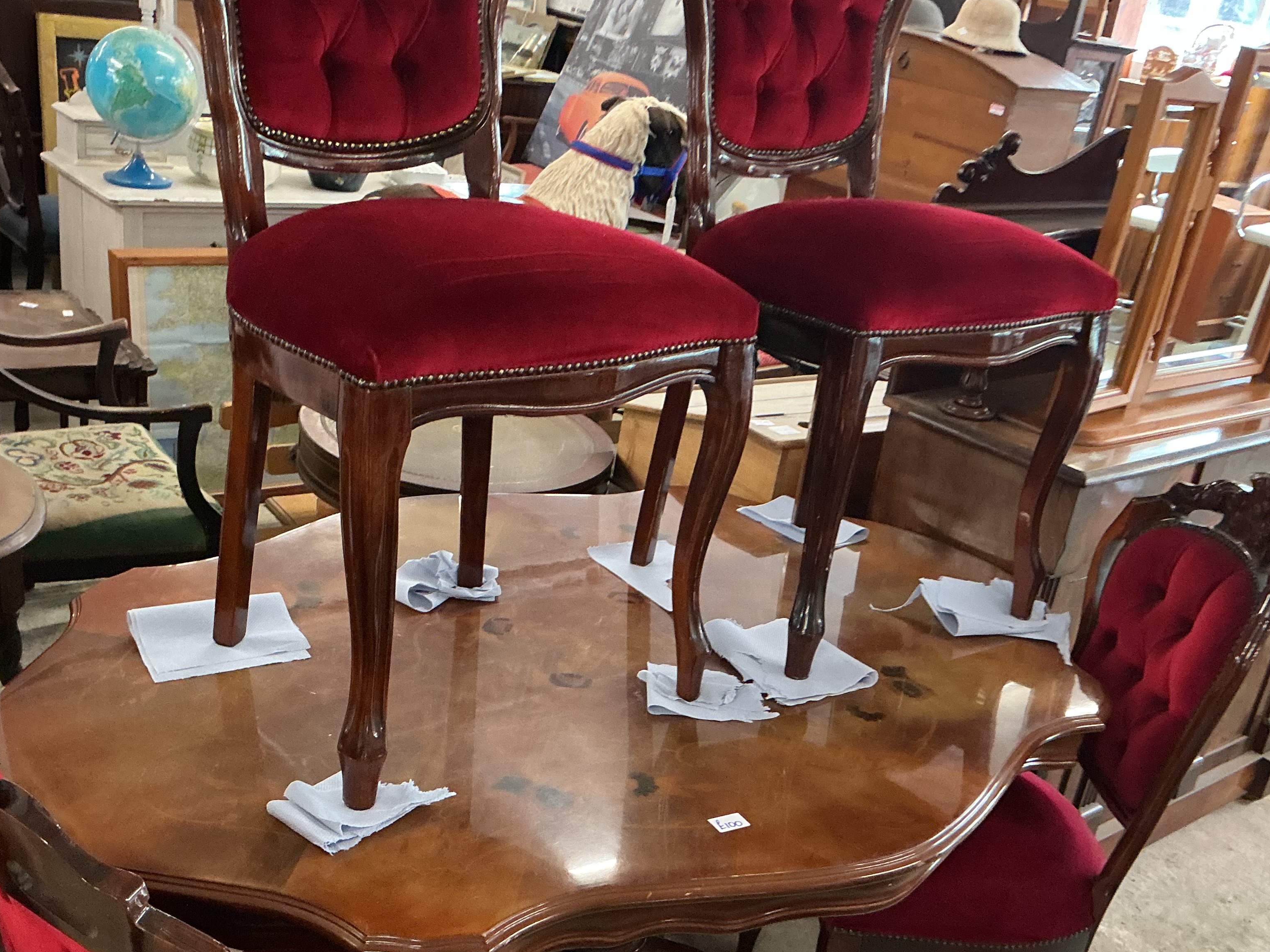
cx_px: 605
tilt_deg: -28.9
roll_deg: -8.3
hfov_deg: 49.0
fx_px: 1394
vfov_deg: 37.5
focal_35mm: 38
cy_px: 602
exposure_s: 1/50
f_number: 1.8
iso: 160
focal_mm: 3
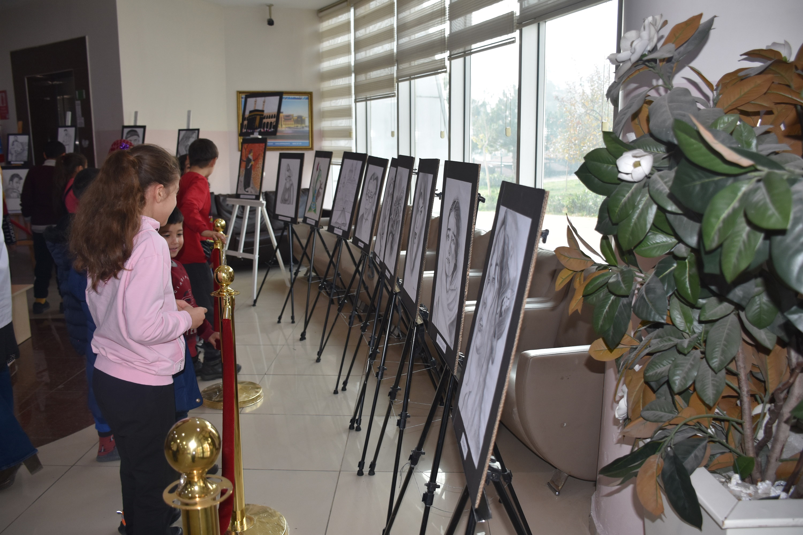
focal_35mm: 30
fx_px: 669
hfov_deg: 61.9
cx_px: 402
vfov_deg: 43.6
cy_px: 268
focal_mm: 20
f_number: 3.5
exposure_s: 1/100
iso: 400
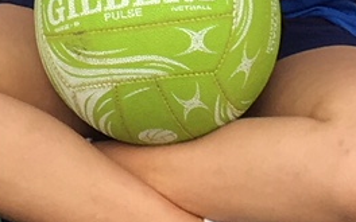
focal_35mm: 235
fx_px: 2280
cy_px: -549
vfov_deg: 5.2
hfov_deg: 8.9
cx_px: 66
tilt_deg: -15.3
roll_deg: -0.3
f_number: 2.2
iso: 25
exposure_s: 1/206
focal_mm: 4.15
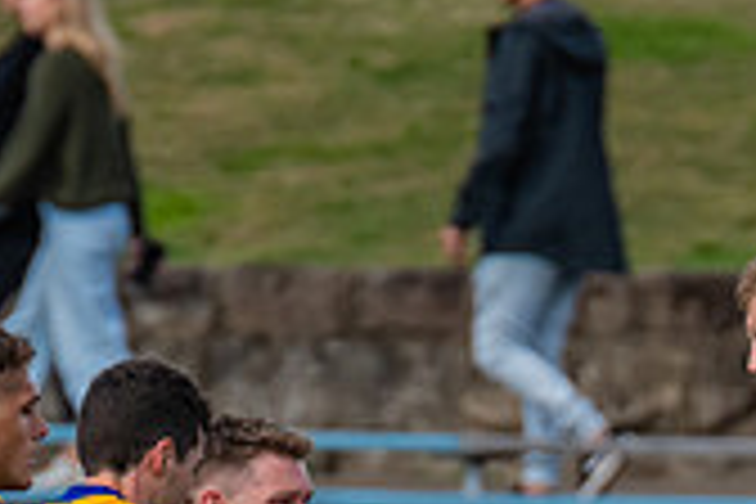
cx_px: 472
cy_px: 1008
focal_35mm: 1931
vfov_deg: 0.7
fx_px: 40548
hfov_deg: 1.1
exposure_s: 1/1600
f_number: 6.3
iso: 800
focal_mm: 420
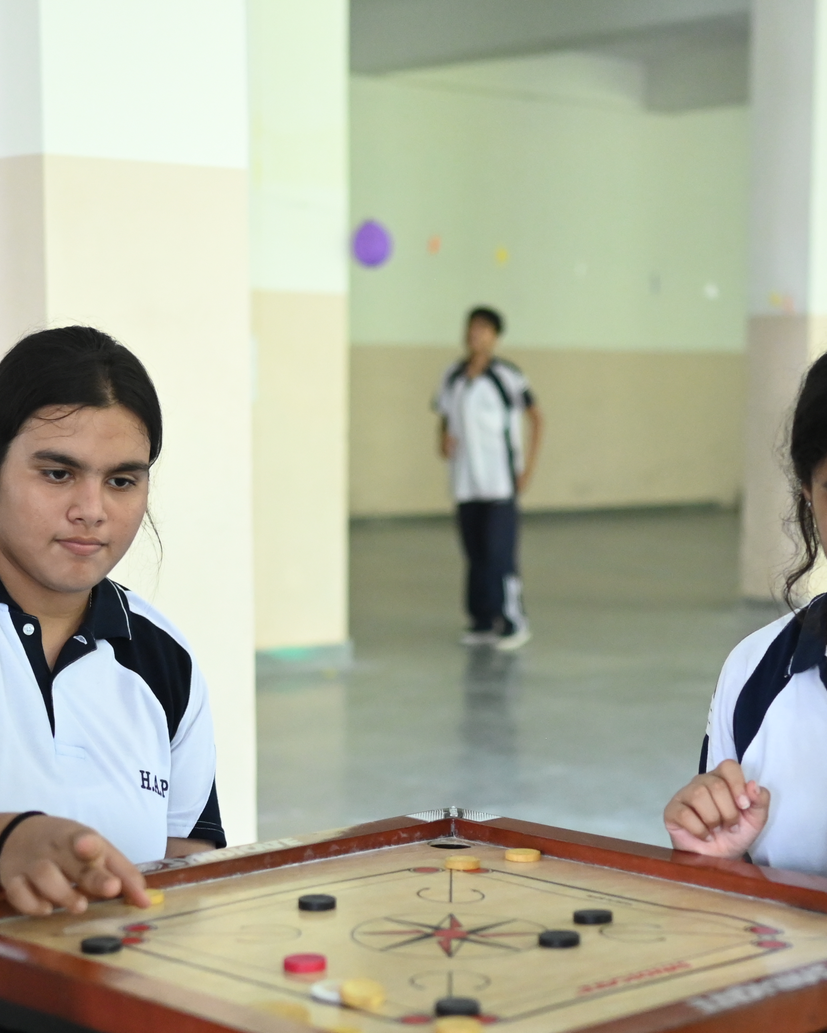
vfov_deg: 24.6
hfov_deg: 19.9
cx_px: 447
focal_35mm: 77
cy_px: 684
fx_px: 2355
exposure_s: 1/250
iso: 3200
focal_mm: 35
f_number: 1.8
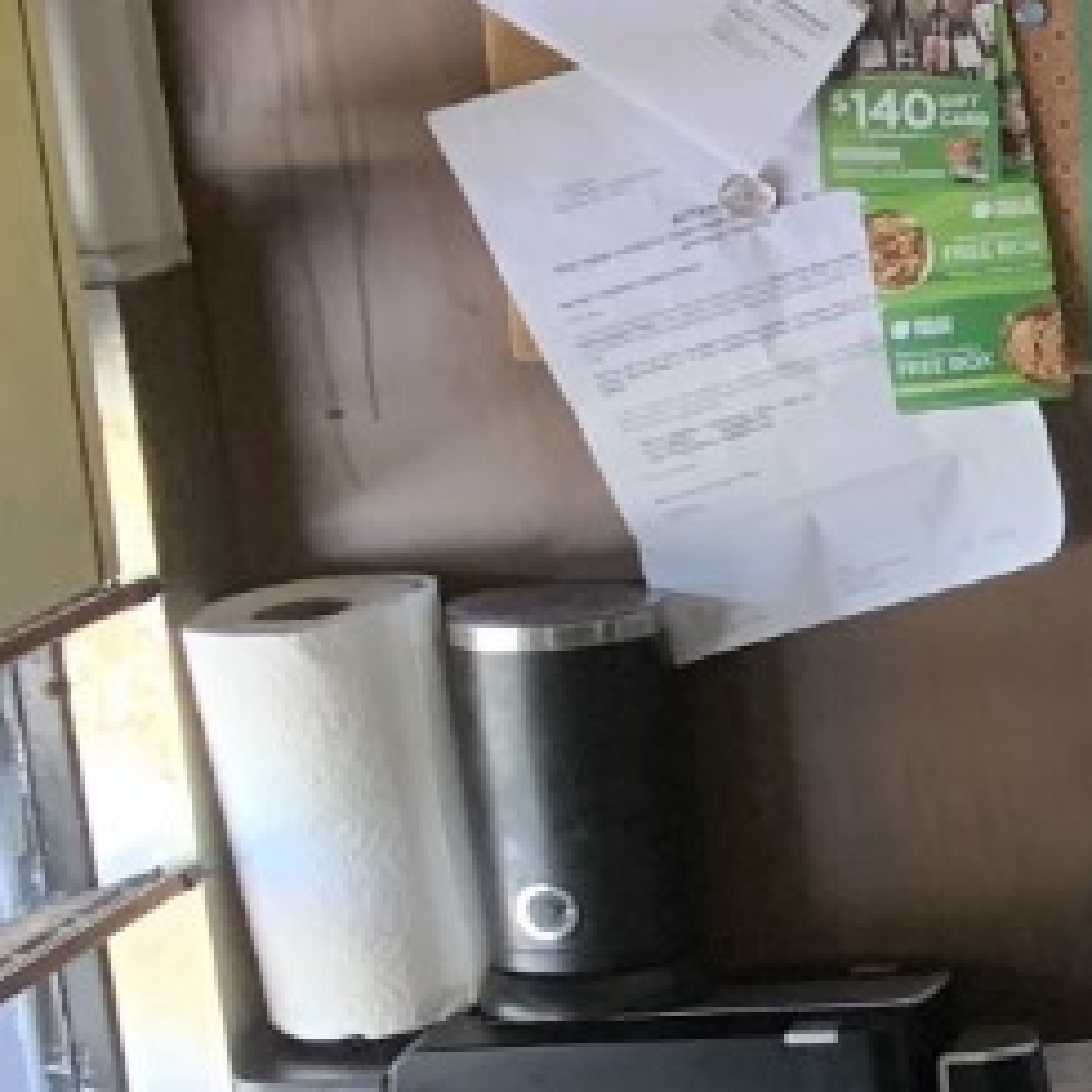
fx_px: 4818
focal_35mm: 135
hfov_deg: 10.1
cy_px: 838
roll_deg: +0.0
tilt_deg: -13.9
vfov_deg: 12.9
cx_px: 3120
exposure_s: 1/67
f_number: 1.8
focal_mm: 4.25
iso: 100
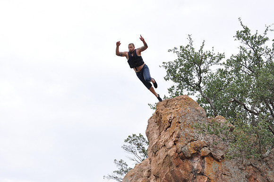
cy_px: 91
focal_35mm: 72
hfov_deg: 28.1
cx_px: 137
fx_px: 547
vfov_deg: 18.9
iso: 400
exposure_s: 1/1600
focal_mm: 48
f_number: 6.3
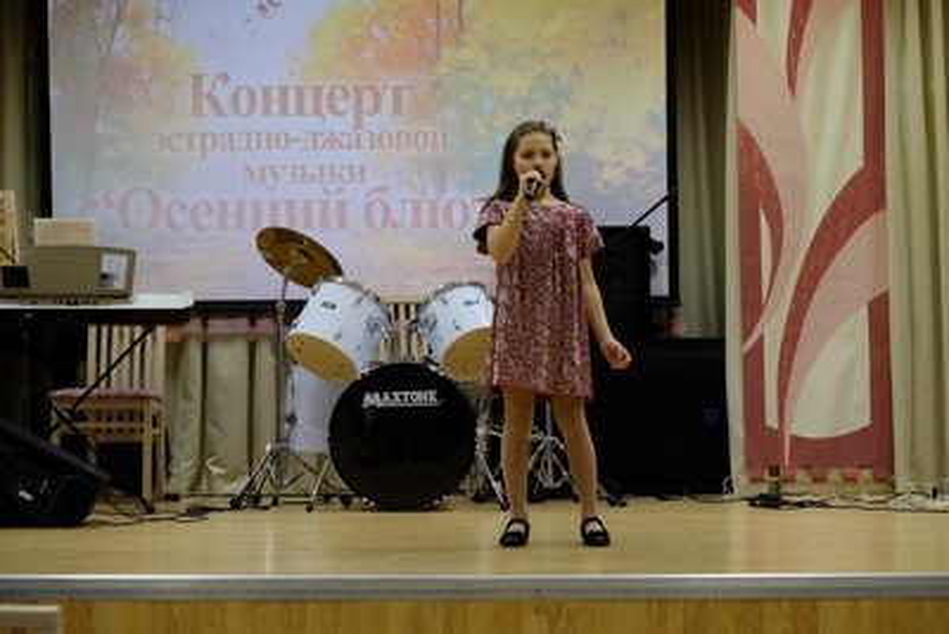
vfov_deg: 16.5
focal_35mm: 83
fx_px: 2189
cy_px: 317
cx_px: 474
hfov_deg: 24.5
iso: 3200
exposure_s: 1/125
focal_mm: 55
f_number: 4.5
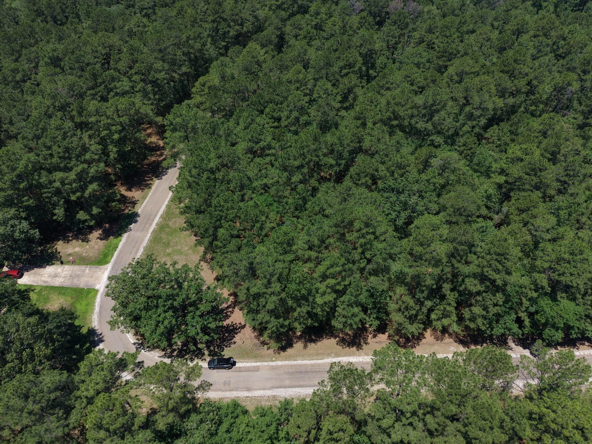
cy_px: 222
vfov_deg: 56.8
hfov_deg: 71.6
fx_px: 410
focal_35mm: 24
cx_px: 296
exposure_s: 1/4000
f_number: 1.8
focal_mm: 8.67
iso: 150
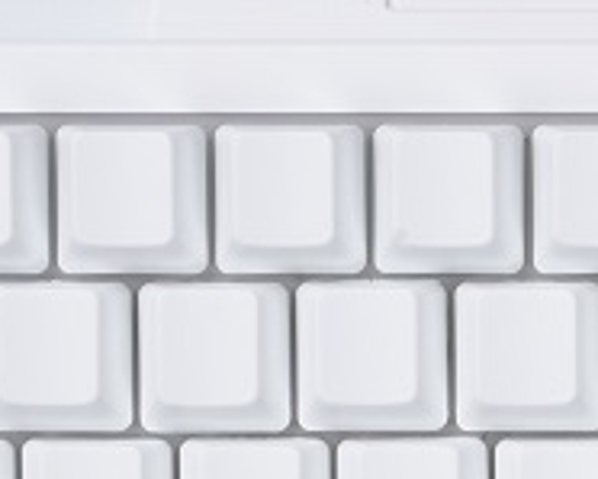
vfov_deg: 5.2
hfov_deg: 6.5
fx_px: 5259
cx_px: 768
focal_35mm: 297
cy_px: 547
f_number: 22
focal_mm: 59
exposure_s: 1/20
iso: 800
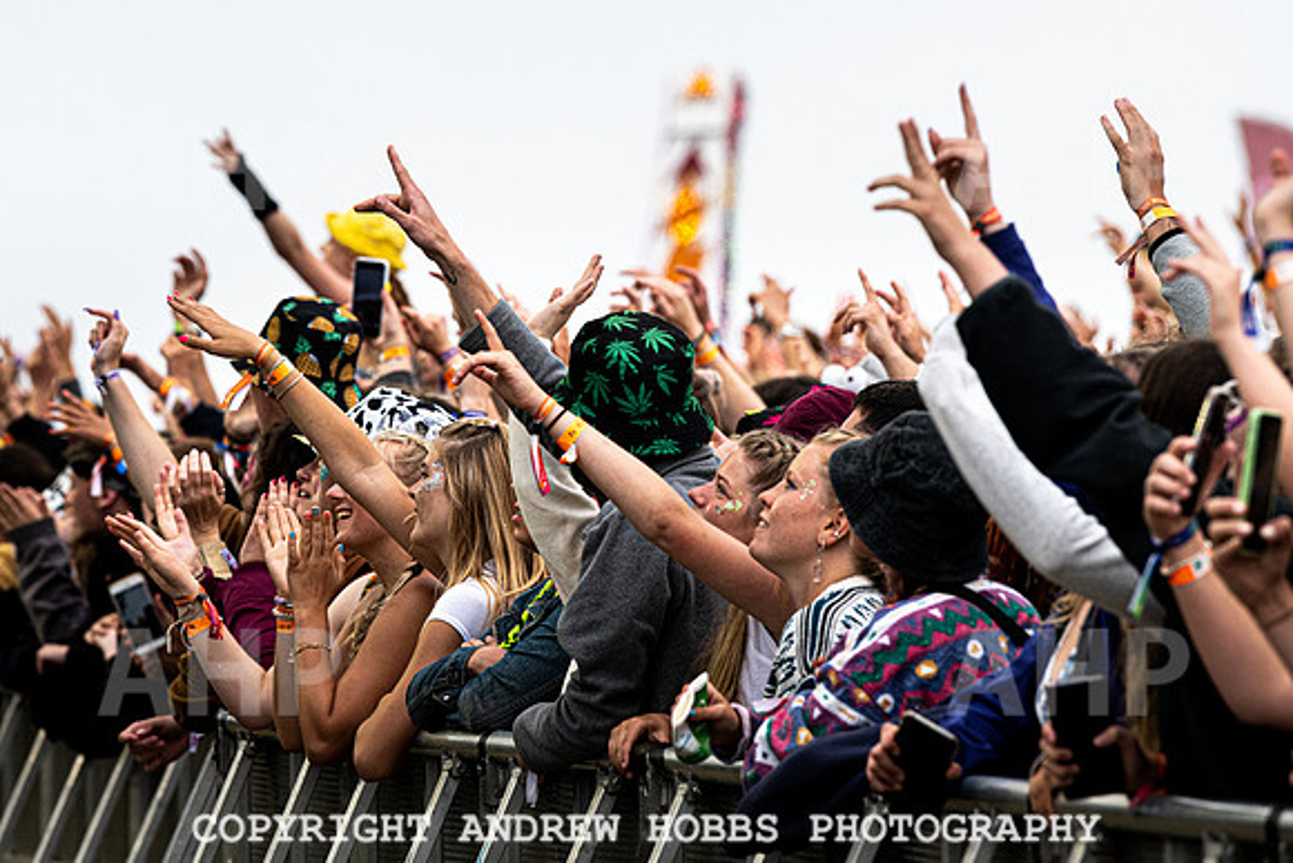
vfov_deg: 4.9
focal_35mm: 280
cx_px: 389
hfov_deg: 7.3
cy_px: 337
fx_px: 10070
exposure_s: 1/1000
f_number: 5
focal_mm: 200
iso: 720
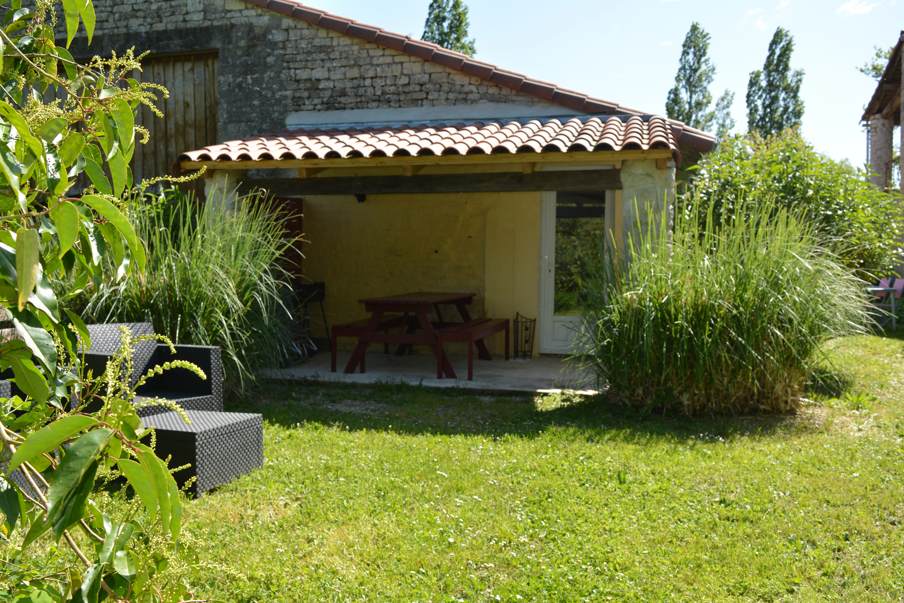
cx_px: 452
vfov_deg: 40.0
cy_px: 302
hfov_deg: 57.2
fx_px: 829
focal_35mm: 33
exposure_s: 1/200
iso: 100
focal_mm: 22
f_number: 7.1
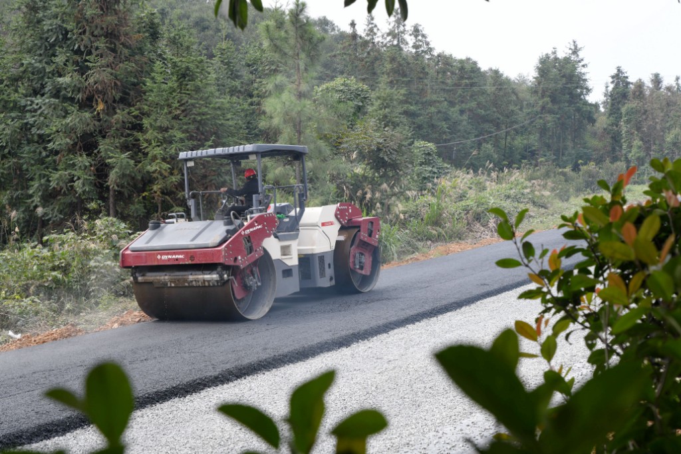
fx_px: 1059
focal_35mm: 56
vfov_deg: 24.2
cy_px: 227
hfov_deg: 35.7
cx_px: 340
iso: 250
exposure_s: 1/250
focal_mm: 56
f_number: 8
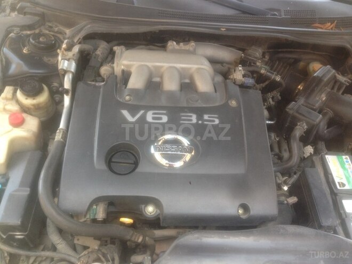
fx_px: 336
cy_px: 132
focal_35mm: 33
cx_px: 176
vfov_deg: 42.9
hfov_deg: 55.4
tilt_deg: -47.5
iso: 64
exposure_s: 1/60
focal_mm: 4.12
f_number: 2.4
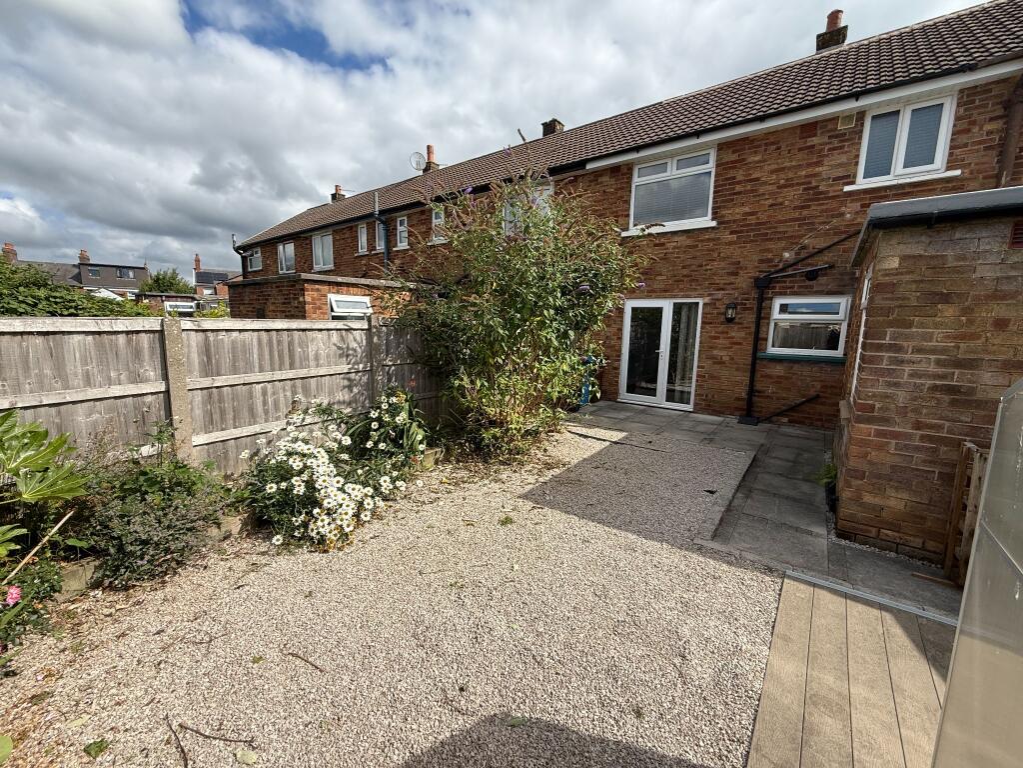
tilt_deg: -7.0
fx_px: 414
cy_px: 384
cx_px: 512
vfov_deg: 85.7
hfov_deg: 102.1
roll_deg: -0.3
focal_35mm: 14
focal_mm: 2.22
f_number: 2.2
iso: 50
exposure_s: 1/1795
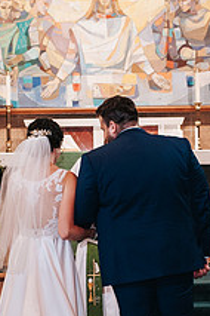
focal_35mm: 153
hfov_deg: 9.0
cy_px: 227
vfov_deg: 13.4
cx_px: 85
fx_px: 1339
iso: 800
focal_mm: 35
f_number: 3.2
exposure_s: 1/125
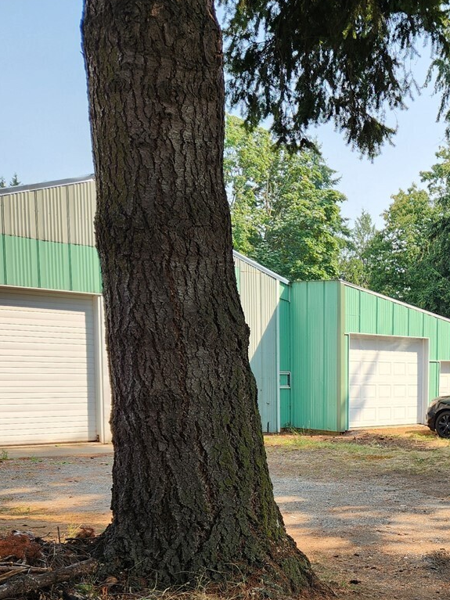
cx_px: 499
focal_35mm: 48
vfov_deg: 38.5
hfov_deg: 27.6
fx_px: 832
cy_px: 458
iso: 20
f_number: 1.8
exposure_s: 1/456
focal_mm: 5.4
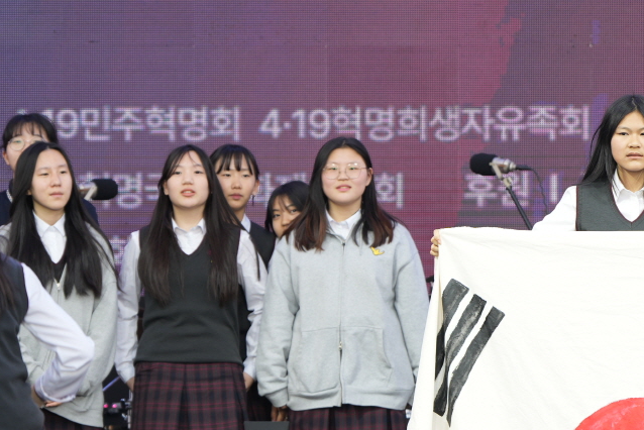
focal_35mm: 392
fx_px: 7015
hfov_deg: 5.3
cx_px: 552
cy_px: 172
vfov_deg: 3.5
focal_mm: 139
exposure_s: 1/250
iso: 160
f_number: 3.2
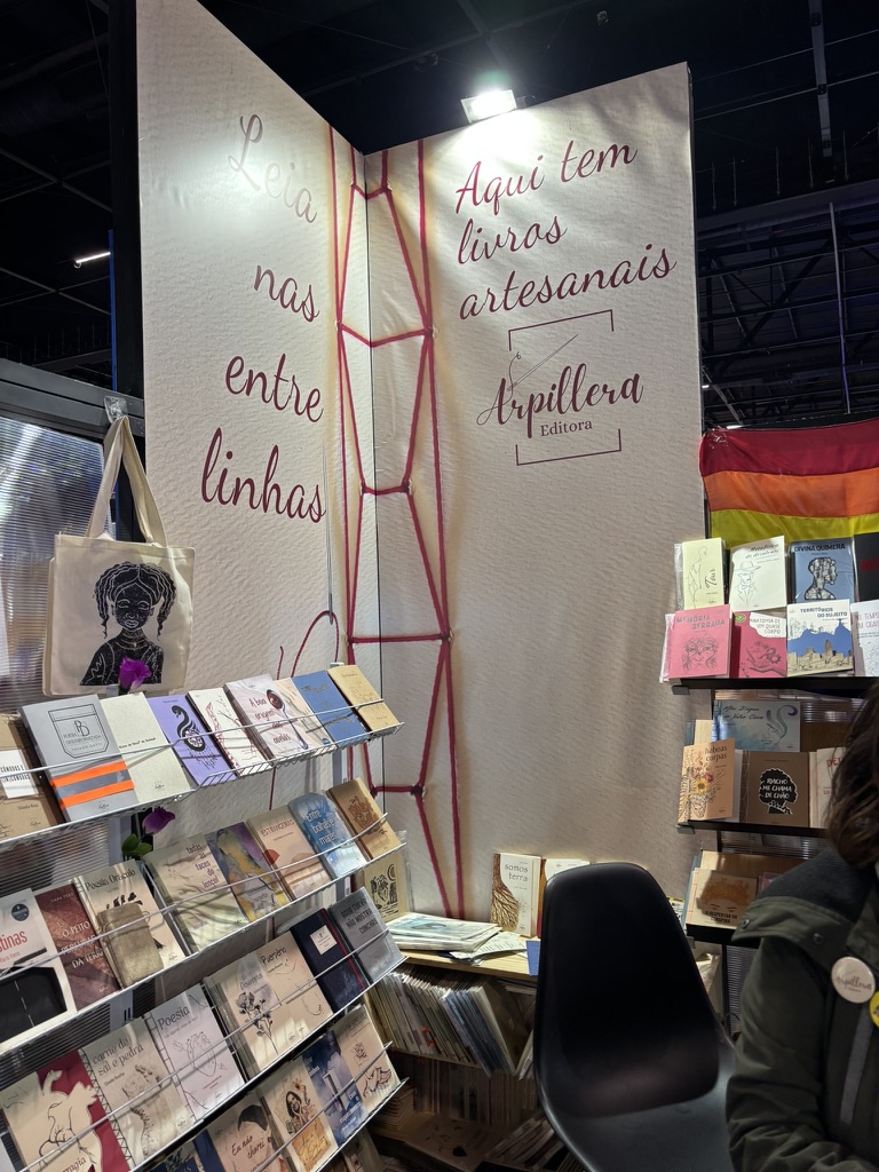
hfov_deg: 53.1
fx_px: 880
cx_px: 440
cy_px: 586
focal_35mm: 26
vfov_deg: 67.3
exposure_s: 1/60
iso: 100
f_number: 1.6
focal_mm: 5.96
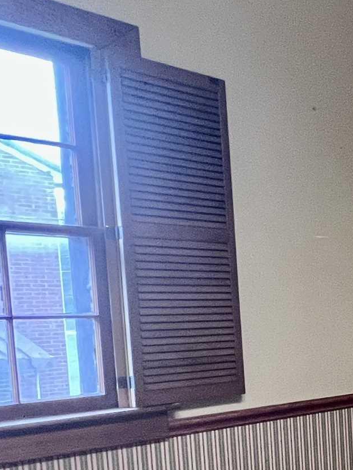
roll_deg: -1.0
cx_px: 749
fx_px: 653
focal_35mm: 48
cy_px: 367
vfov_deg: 38.4
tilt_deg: -6.1
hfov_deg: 17.7
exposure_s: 1/60
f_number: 1.8
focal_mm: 1.57
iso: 250
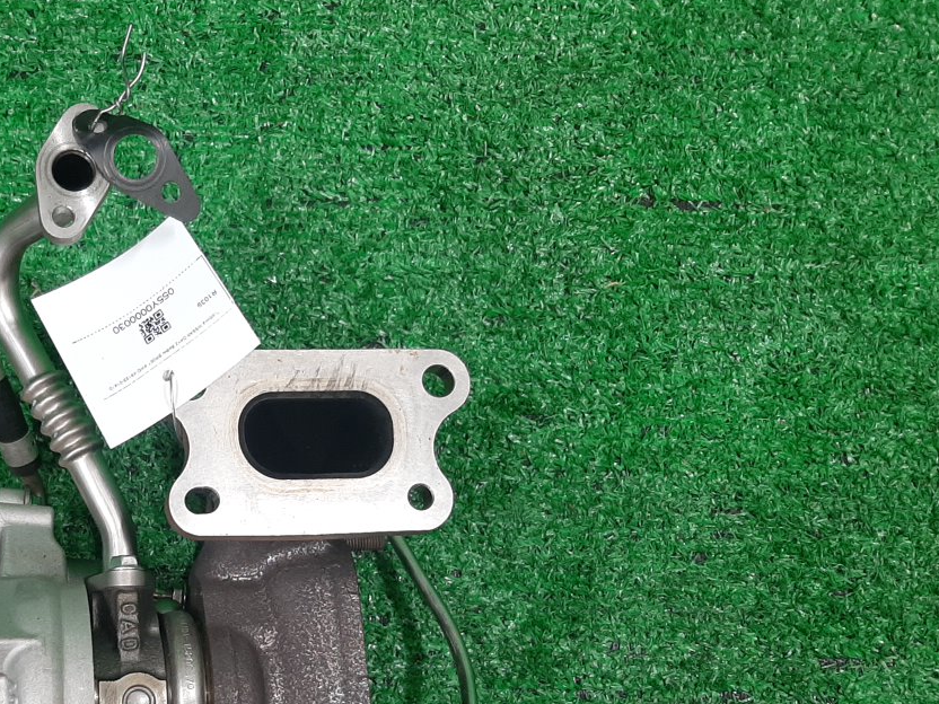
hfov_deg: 40.0
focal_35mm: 45
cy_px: 573
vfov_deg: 31.3
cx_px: 159
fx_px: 1221
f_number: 1.7
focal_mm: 3.93
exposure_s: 1/50
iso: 92
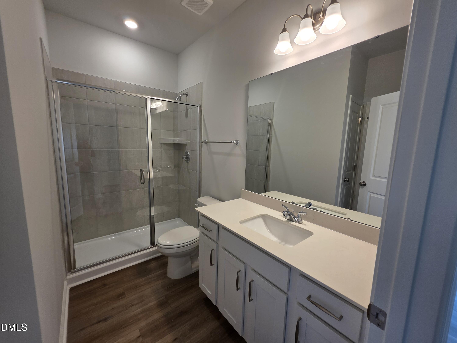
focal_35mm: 13
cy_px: 172
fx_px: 172
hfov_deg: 106.2
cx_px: 228
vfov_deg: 89.9
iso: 40
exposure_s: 1/60
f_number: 1.9
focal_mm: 2.2
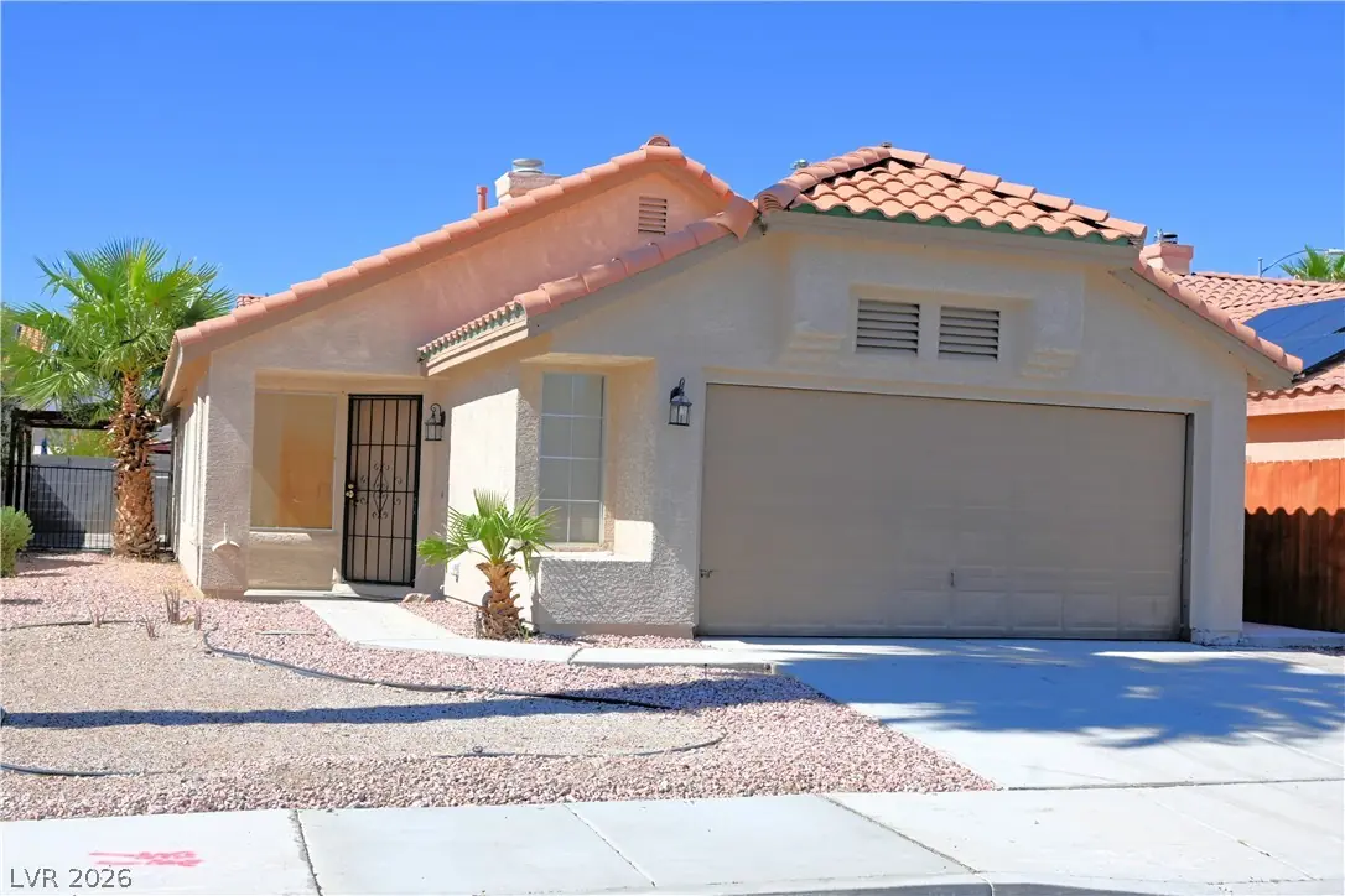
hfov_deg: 46.4
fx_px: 1569
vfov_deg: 31.9
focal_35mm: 42
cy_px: 448
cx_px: 672
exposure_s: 1/250
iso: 100
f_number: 8
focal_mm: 28
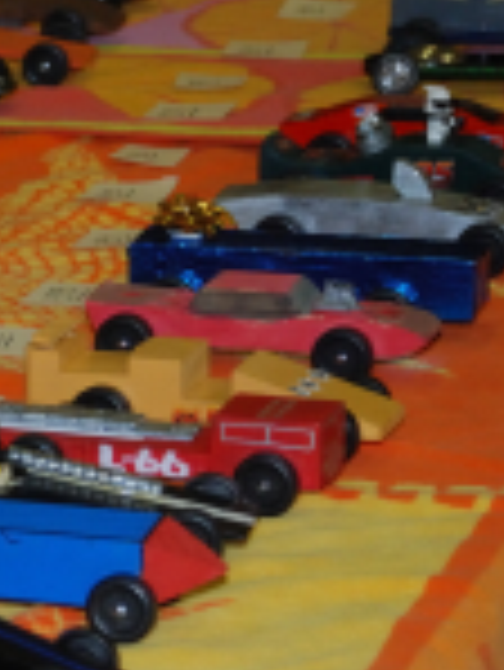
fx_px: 5273
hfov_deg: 5.4
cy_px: 387
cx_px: -342
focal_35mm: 272
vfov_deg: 7.3
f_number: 5.3
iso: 800
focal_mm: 58
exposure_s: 1/125
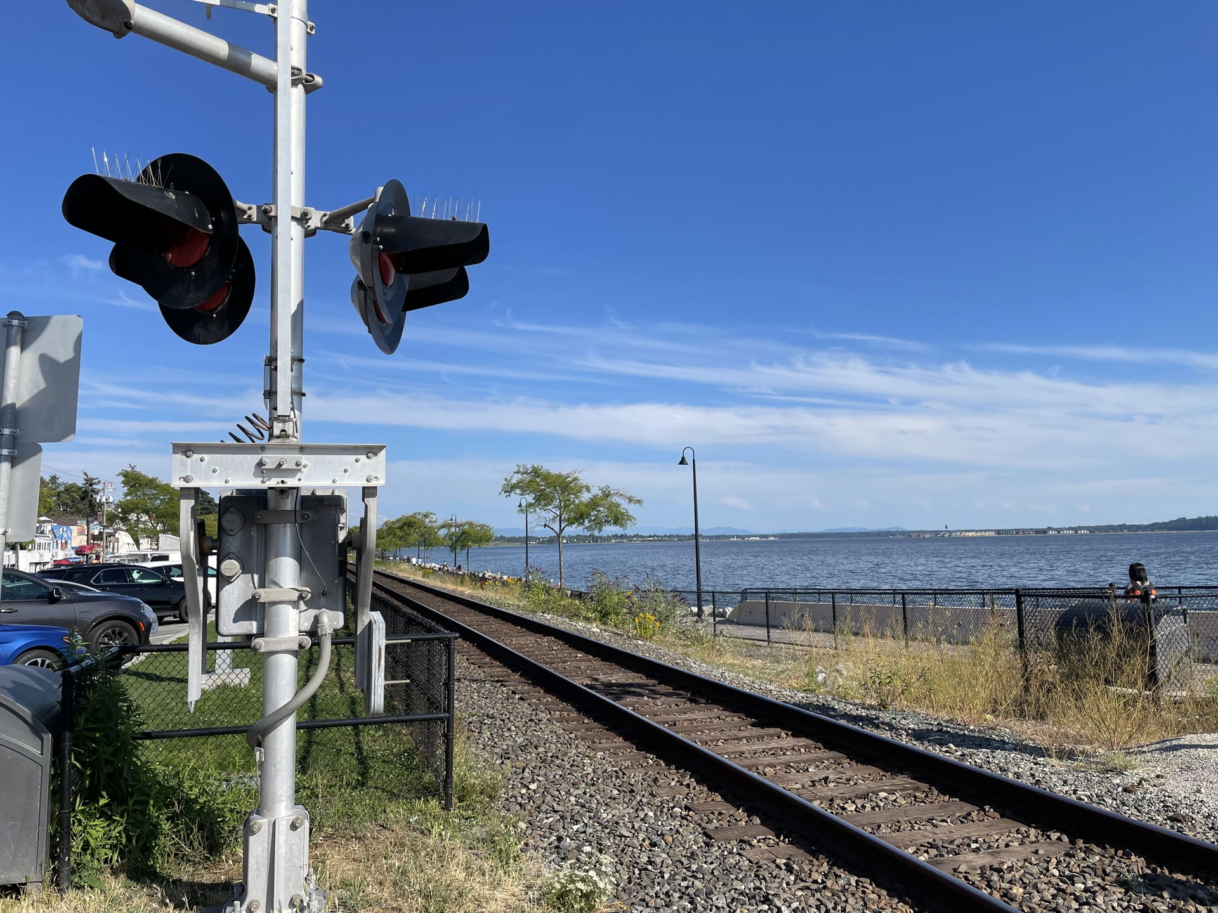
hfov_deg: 67.3
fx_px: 915
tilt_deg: +5.9
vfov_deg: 53.1
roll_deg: +1.7
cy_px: 456
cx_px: 609
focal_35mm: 26
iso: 32
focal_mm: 4.2
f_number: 1.6
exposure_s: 1/4132
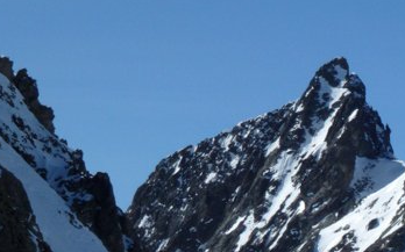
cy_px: 249
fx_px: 2581
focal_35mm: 234
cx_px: 381
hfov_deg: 8.9
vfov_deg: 5.6
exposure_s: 1/1600
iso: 100
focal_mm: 17.3
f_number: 5
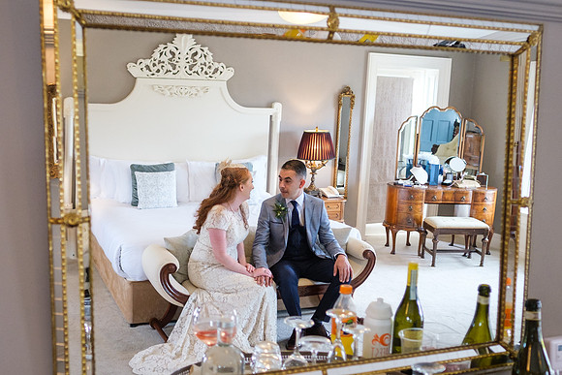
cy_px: 225
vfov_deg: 31.9
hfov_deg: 46.5
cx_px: 270
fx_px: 653
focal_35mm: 42
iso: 1250
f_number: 2.2
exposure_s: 1/125
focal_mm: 16
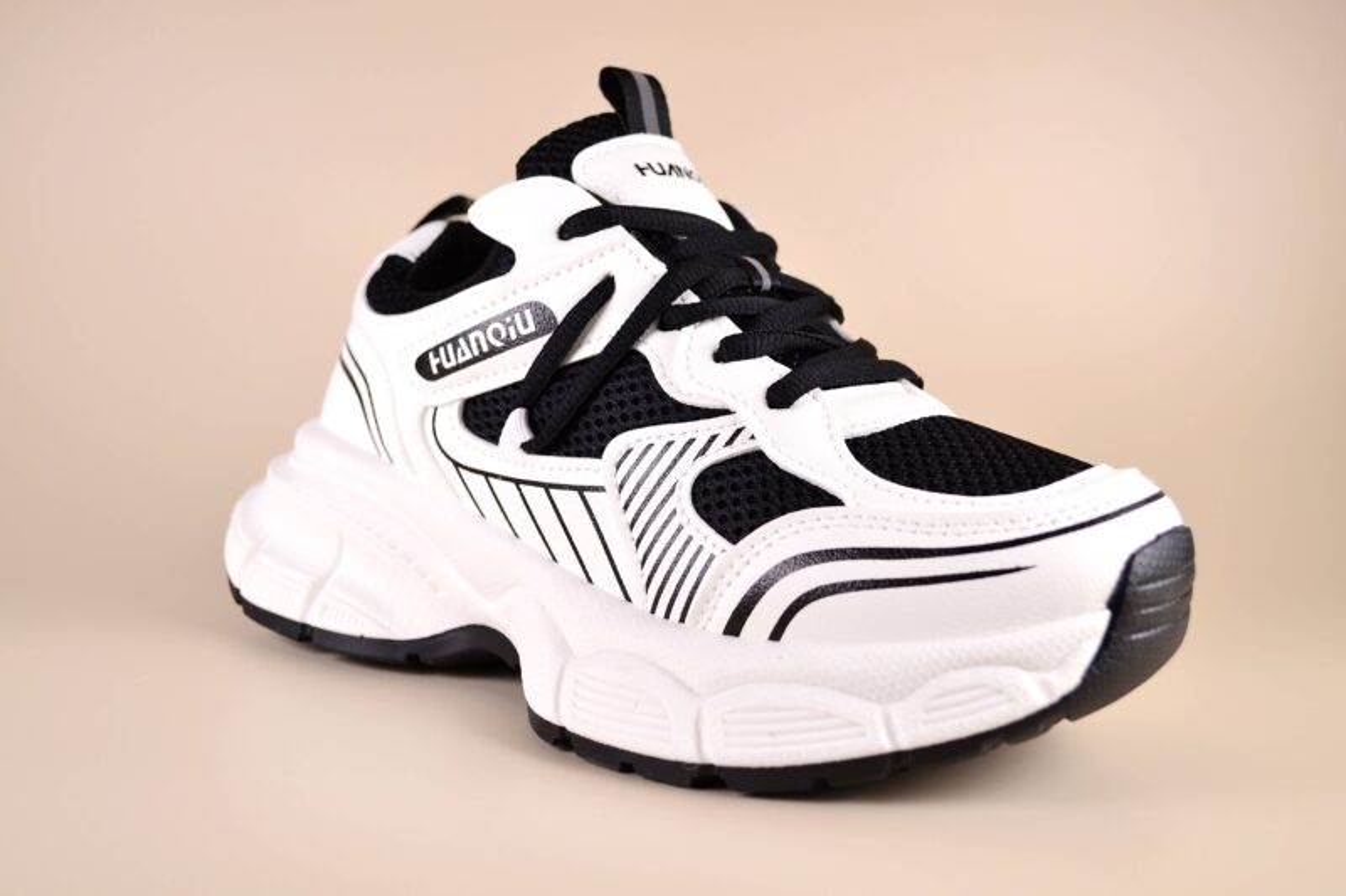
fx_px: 1458
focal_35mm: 39
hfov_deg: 49.6
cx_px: 673
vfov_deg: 34.2
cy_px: 448
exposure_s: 1/80
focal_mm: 26
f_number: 4.5
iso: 100
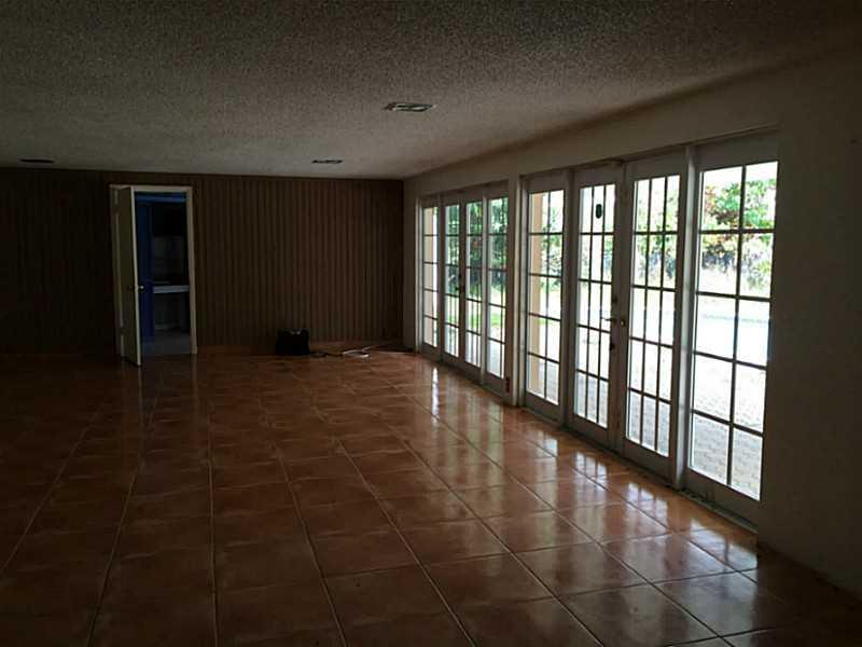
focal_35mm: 30
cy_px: 324
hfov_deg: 60.0
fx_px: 747
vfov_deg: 46.8
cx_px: 431
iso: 50
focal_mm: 4.12
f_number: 2.2
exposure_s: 1/120
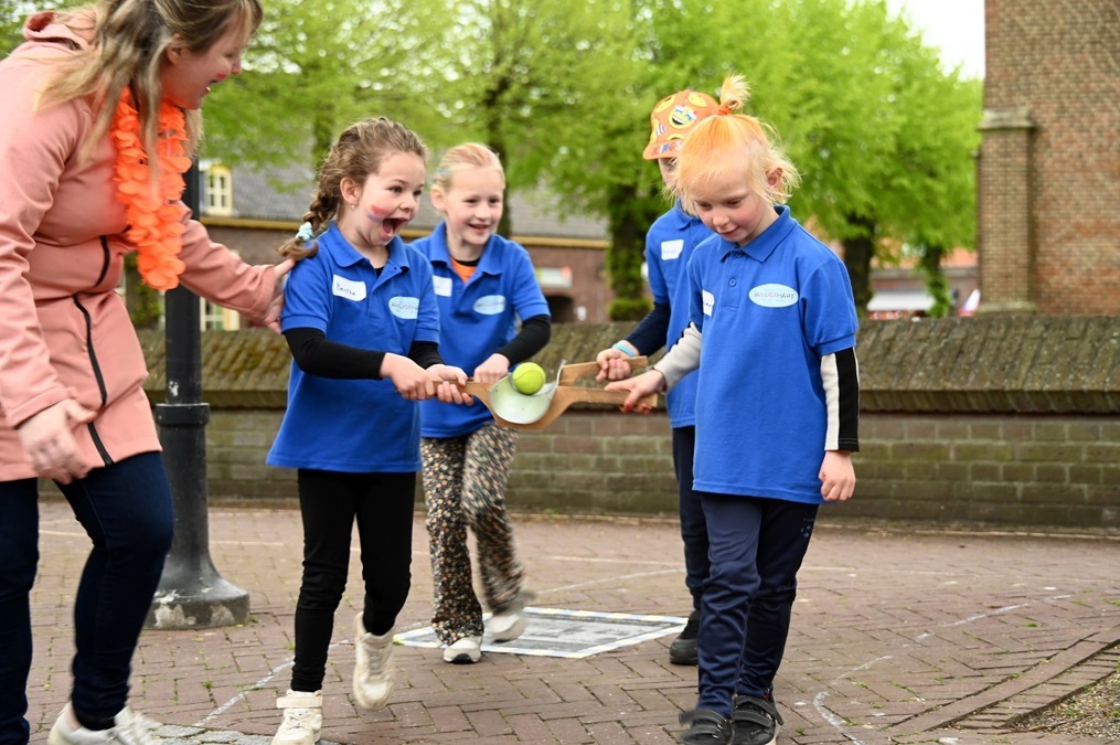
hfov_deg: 28.9
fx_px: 2176
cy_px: 372
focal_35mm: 70
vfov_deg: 19.4
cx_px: 560
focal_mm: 70
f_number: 6
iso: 220
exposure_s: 1/80
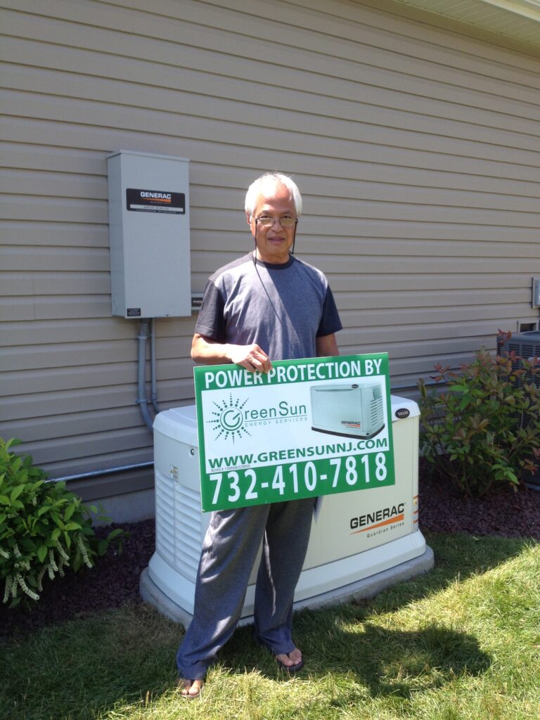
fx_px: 728
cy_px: 360
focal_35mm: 35
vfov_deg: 52.6
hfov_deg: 40.7
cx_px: 270
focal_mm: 4.28
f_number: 2.4
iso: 50
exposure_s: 1/456
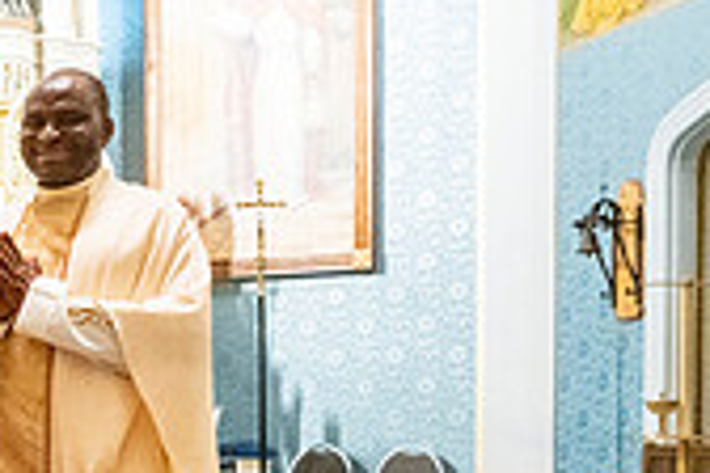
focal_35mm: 83
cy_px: 462
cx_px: -148
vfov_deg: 16.2
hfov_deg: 22.5
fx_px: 1637
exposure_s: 1/60
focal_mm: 24
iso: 5000
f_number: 10
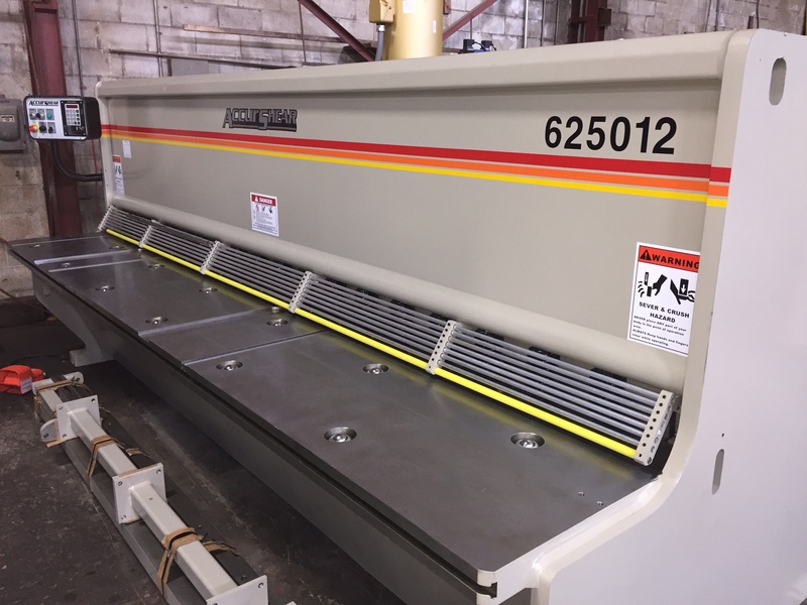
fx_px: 676
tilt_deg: -14.8
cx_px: 404
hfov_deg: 61.7
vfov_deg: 48.2
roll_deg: -1.4
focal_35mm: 29
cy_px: 302
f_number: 2.2
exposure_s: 1/30
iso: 160
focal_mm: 4.15
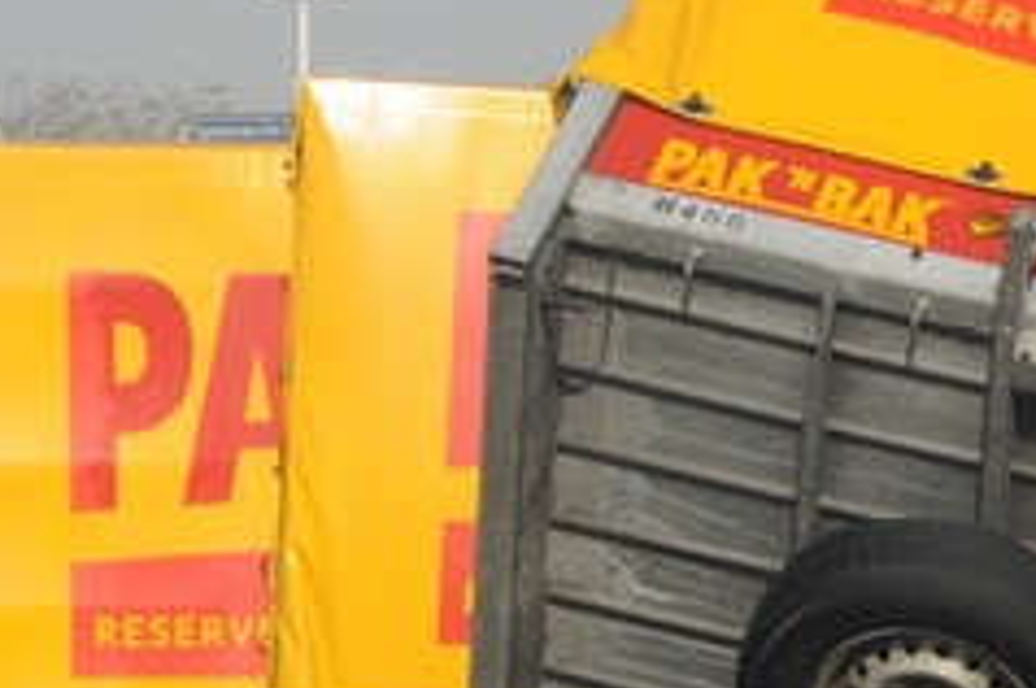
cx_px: 1550
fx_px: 12156
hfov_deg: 4.8
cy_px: 470
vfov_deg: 3.2
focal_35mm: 423
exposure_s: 1/500
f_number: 11
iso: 400
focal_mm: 48
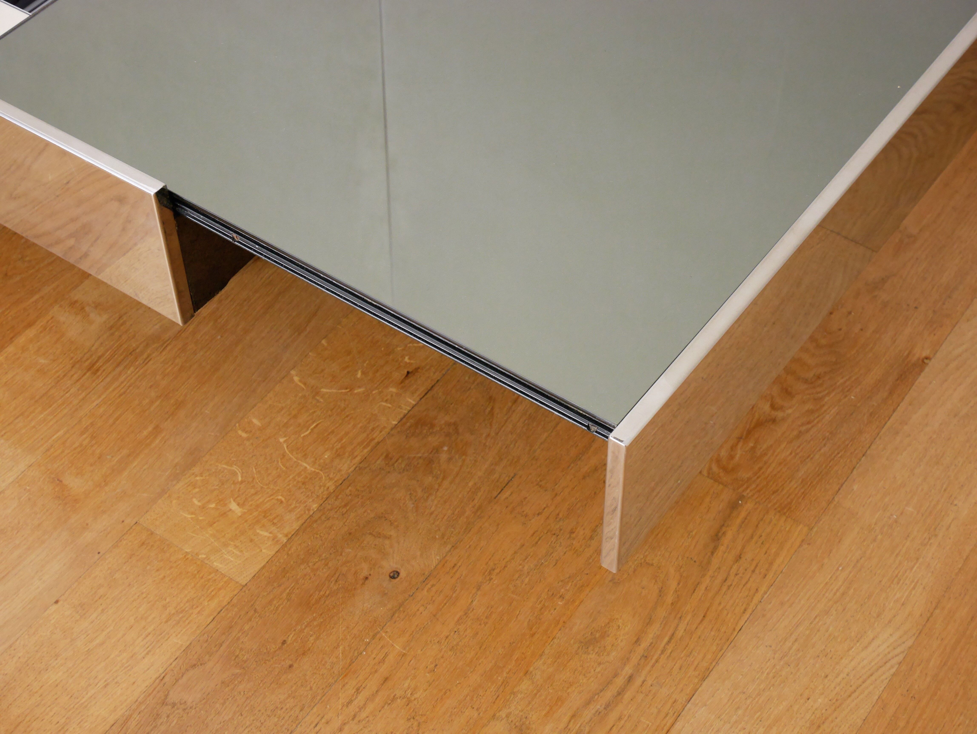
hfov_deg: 30.3
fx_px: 1807
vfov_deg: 22.9
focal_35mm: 64
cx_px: 488
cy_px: 367
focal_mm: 32
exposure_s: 1/80
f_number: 5.6
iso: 1000
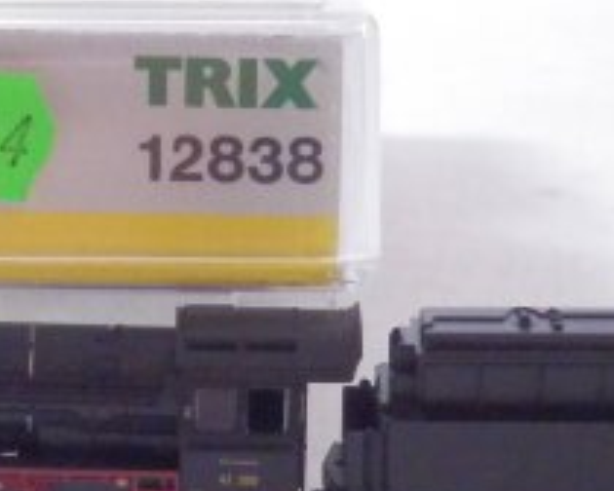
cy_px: 275
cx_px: 117
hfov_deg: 10.5
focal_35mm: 184
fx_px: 3344
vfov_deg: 8.4
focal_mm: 11.9
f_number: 4.4
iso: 1250
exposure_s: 1/160
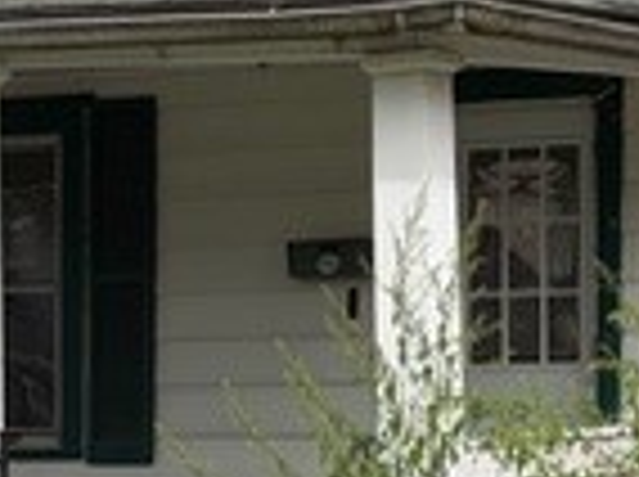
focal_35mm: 217
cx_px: 423
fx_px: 3999
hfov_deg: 9.1
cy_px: 212
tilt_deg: +2.4
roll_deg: +0.9
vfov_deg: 6.8
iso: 64
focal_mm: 6.76
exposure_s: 1/3534
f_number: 1.78
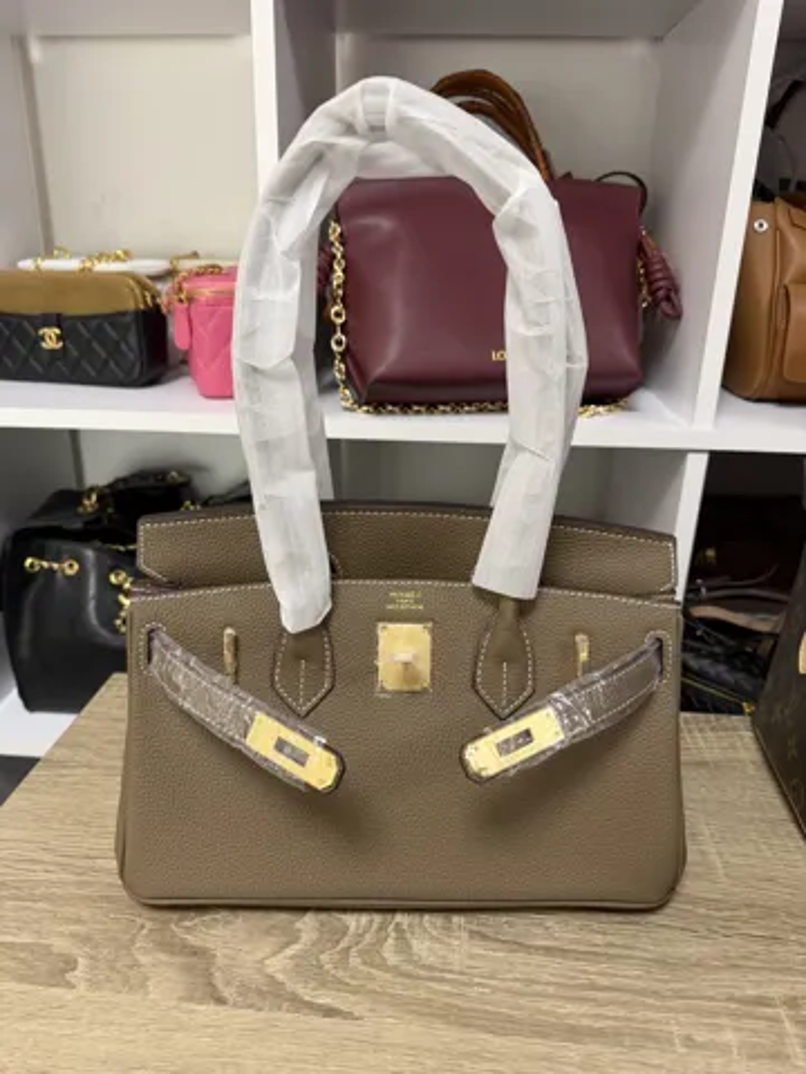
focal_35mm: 24
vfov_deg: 71.6
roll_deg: -1.7
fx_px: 745
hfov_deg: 56.8
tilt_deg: -22.1
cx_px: 403
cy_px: 537
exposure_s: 1/47
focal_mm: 6.76
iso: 160
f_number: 1.78
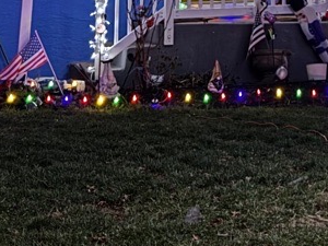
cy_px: -296
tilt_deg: +12.5
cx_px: 308
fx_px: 1137
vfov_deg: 10.9
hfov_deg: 16.2
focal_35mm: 120
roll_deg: +1.3
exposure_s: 1/20
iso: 500
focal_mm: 6.76
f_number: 1.78
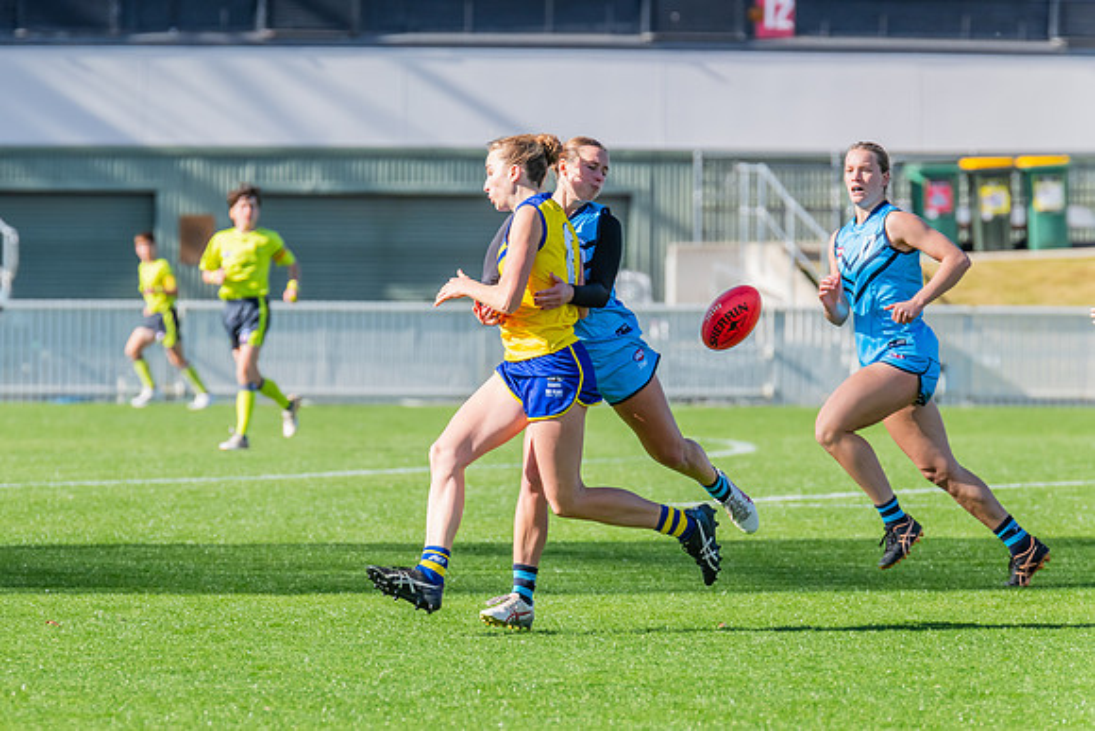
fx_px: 13683
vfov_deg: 3.1
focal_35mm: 450
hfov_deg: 4.6
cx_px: 451
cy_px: 377
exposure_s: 1/1250
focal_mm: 380
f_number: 9
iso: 800
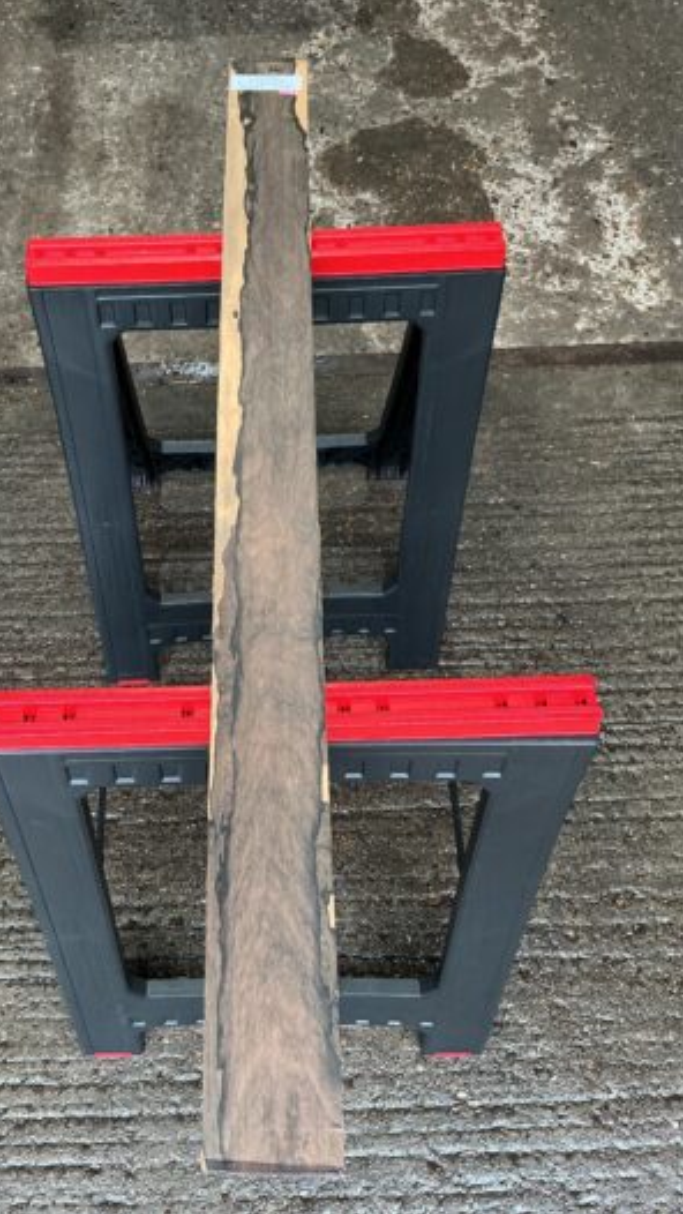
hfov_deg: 36.5
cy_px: 601
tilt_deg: -61.2
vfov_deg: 61.0
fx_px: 1030
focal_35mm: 32
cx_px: 261
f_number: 1.8
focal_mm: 3
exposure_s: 1/60
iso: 80
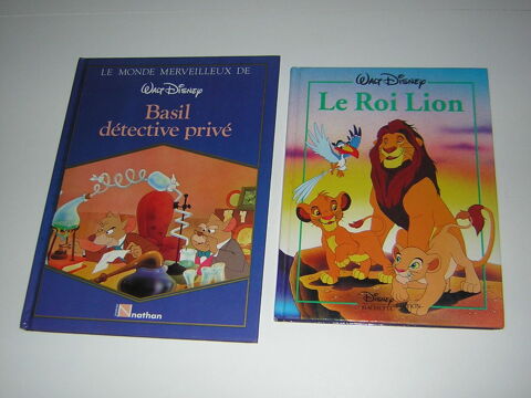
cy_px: 199
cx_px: 266
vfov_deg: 33.6
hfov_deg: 43.9
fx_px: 660
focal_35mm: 43
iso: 50
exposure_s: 1/60.1
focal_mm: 5.6
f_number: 2.8
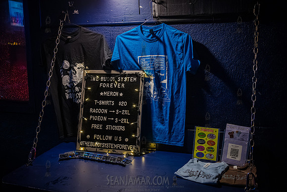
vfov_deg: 37.9
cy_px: 96
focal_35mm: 35
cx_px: 144
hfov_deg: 54.4
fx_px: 279
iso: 16000
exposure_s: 1/250
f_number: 3.2
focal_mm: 35
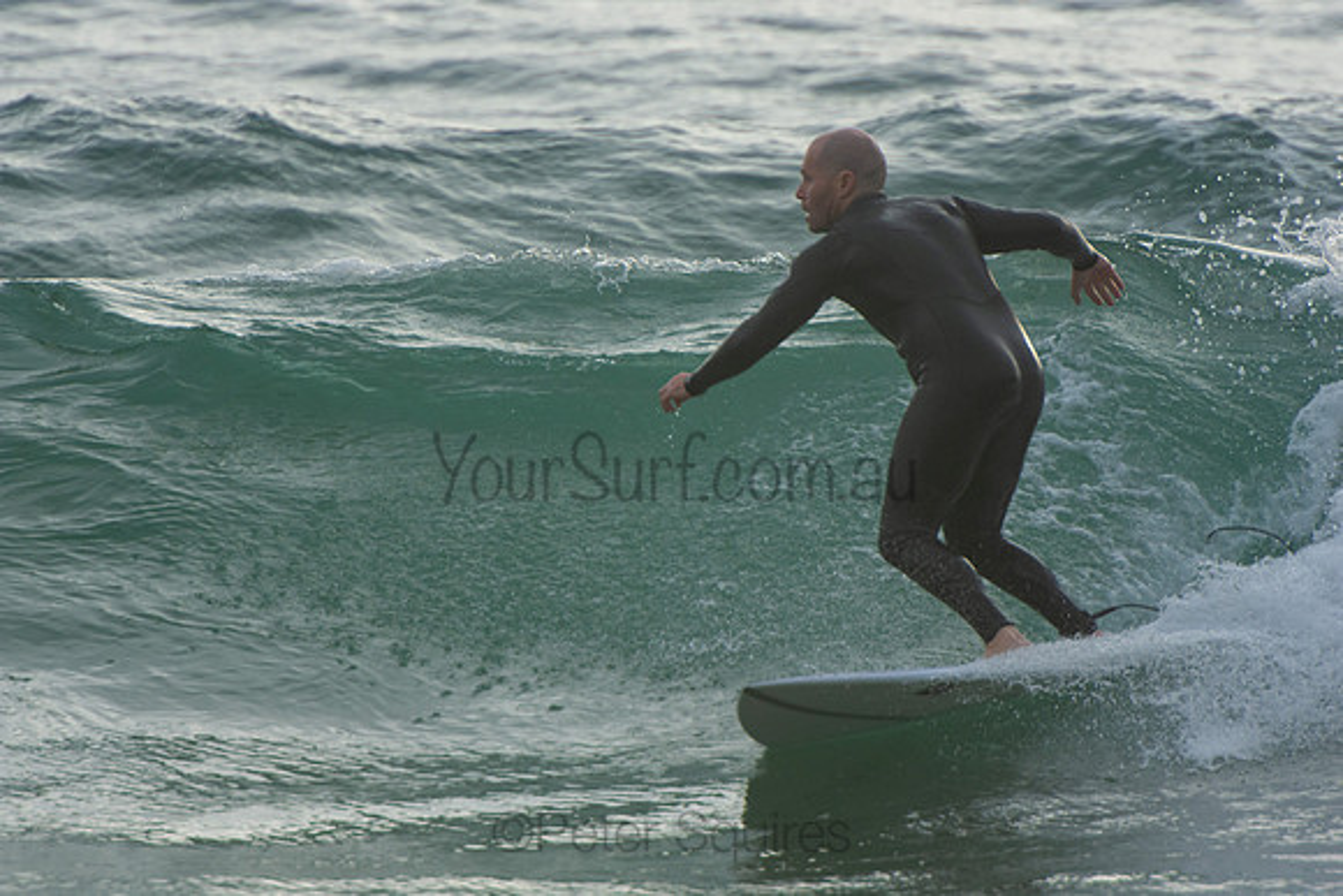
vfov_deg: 2.3
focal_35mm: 600
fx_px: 22388
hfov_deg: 3.4
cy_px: 448
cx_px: 672
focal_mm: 400
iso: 360
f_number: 5.6
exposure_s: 1/1000
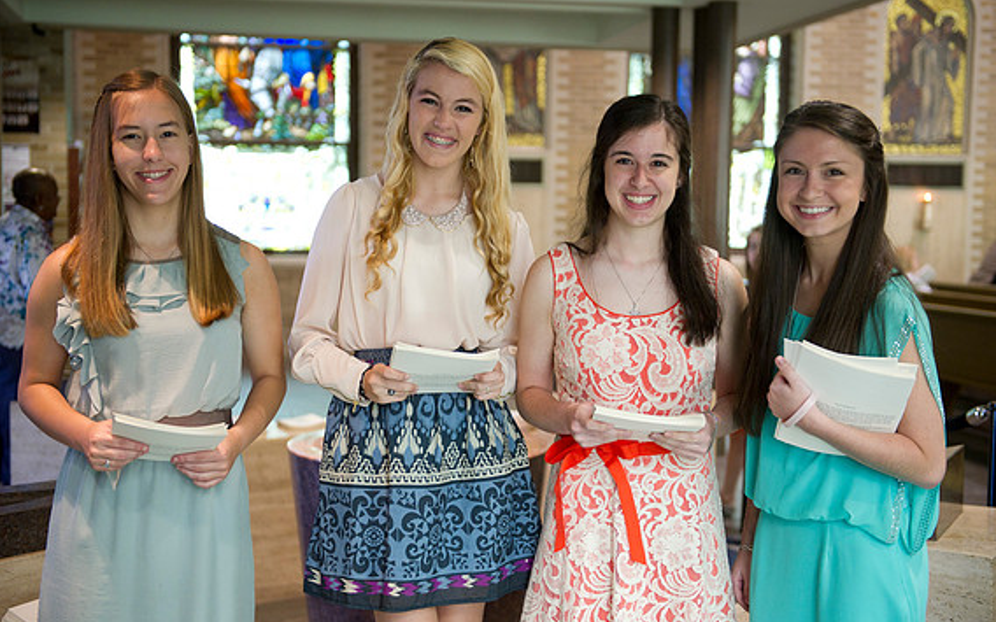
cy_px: 305
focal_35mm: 52
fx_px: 1411
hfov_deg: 38.9
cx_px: 494
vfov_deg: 24.9
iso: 2000
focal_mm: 50
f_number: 2.8
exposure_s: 1/100
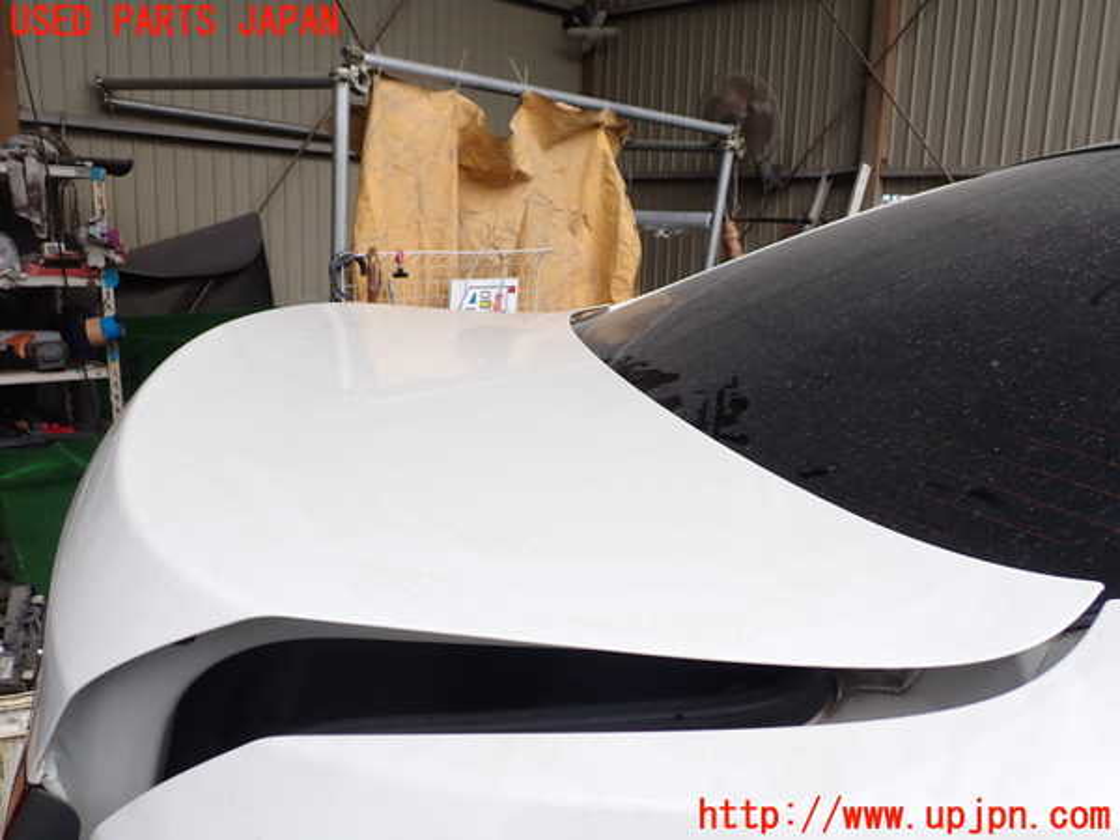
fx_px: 971
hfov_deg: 60.0
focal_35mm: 30
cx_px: 560
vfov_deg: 46.8
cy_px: 420
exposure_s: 1/800
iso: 100
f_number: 3.2
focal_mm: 5.4
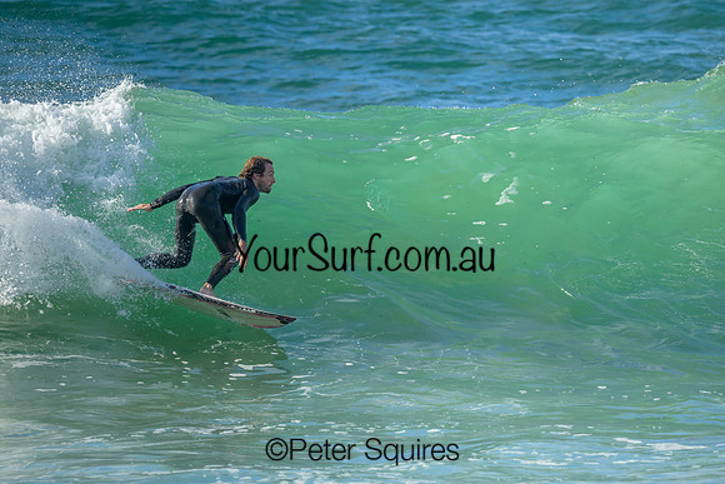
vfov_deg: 1.4
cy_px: 220
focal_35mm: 991
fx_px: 19966
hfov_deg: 2.1
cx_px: 449
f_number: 6.3
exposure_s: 1/2000
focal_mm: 800
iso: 720
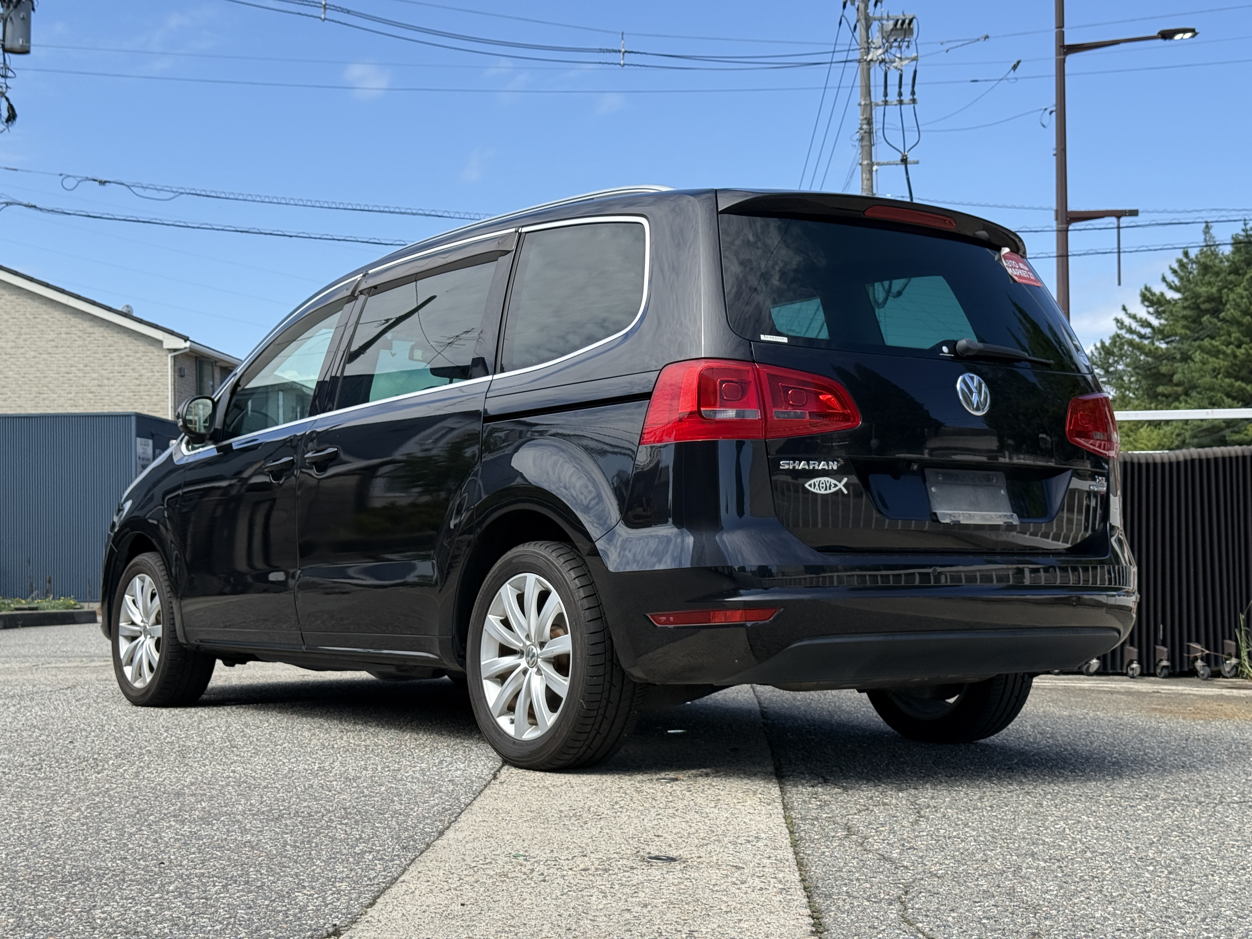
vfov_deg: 30.3
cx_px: 626
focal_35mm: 48
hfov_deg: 39.7
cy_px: 470
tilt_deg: +2.6
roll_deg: +1.0
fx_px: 1736
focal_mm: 6.76
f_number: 1.78
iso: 64
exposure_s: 1/2762
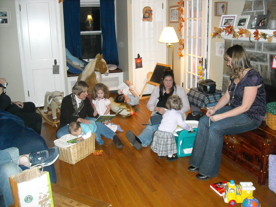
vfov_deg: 40.7
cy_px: 104
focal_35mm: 35
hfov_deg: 52.6
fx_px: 279
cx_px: 138
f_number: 2.8
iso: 496
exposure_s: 1/60
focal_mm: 5.7
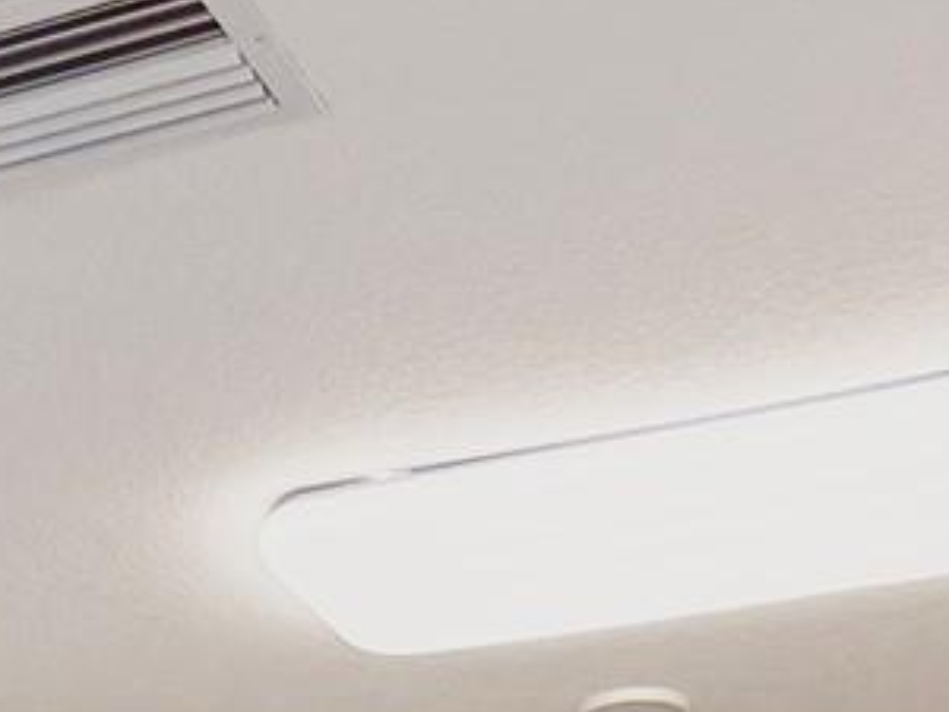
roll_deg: +0.5
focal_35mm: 128
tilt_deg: +1.5
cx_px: 209
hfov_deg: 15.3
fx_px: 3509
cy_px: 1481
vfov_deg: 10.5
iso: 125
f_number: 1.78
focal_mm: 6.76
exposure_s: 1/240
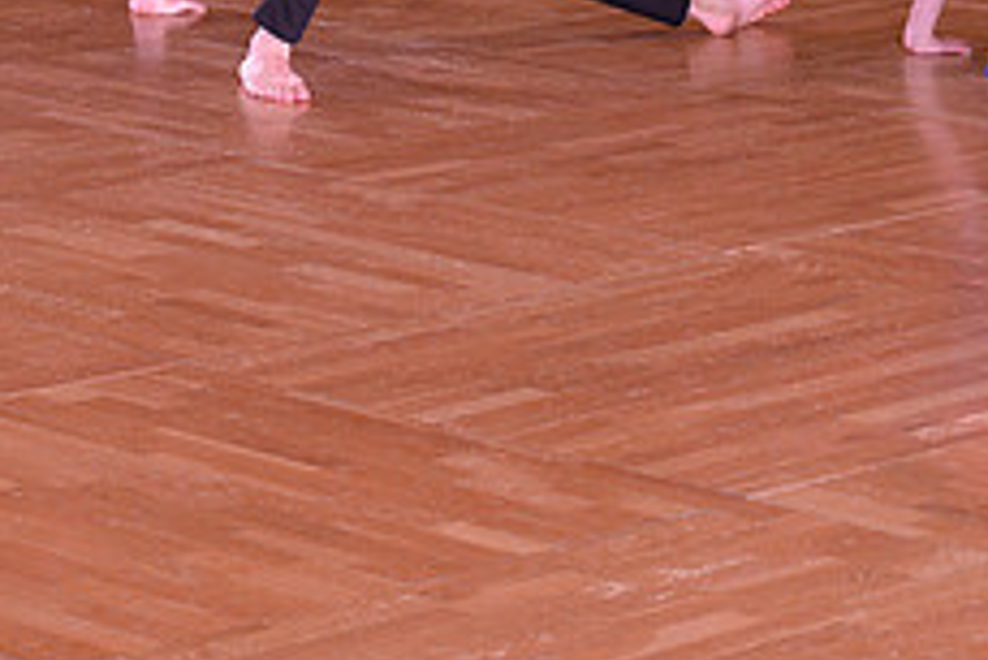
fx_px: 4861
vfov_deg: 7.7
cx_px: 721
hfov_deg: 11.6
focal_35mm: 177
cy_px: -157
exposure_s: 1/250
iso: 2000
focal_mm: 70
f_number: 6.3
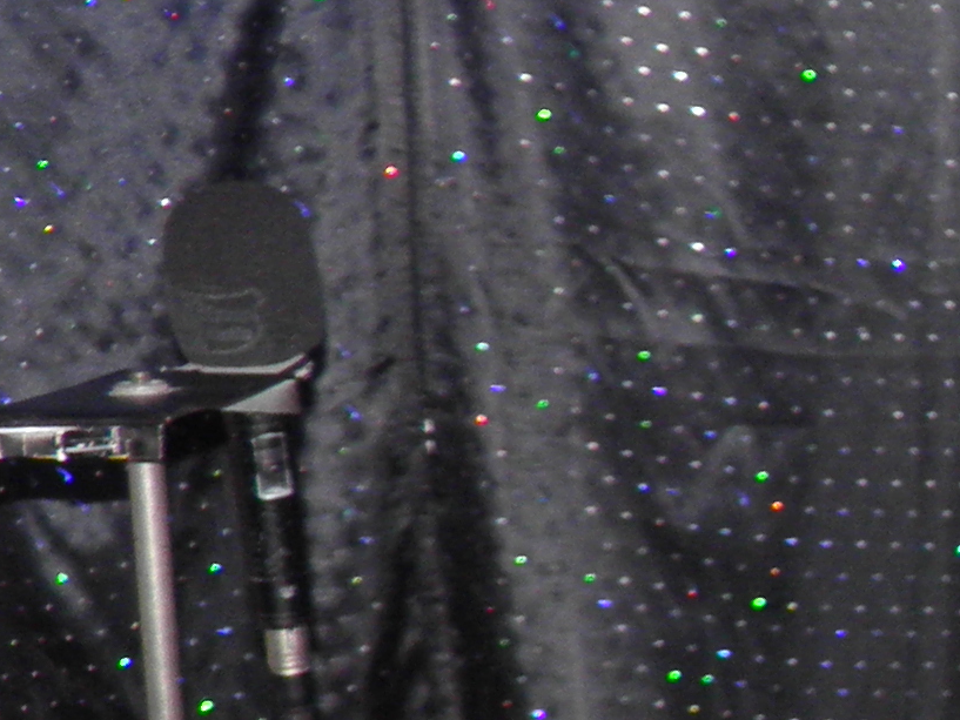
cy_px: 614
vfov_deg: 10.1
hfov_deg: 11.8
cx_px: 1989
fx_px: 4077
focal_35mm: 147
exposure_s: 1/30
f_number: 2.8
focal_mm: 4.9
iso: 100
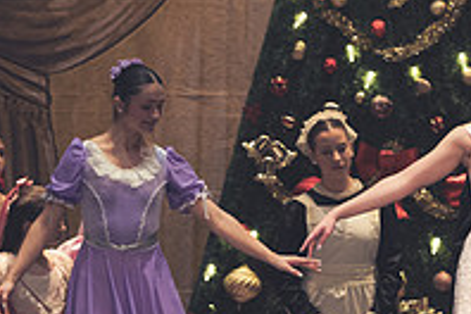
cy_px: 228
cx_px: 535
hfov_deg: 2.9
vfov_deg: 2.0
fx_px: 9210
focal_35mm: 704
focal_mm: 160
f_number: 2.8
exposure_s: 1/320
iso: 900
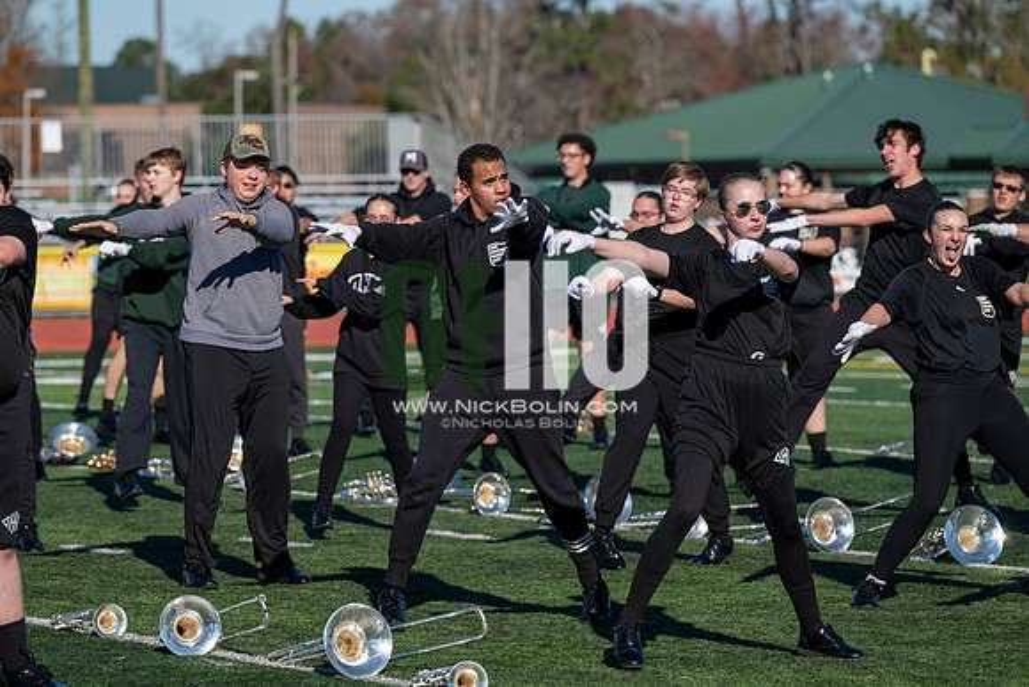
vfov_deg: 6.9
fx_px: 5718
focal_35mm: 200
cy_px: 344
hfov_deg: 10.3
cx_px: 514
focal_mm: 200
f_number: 5
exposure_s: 1/2000
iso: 200
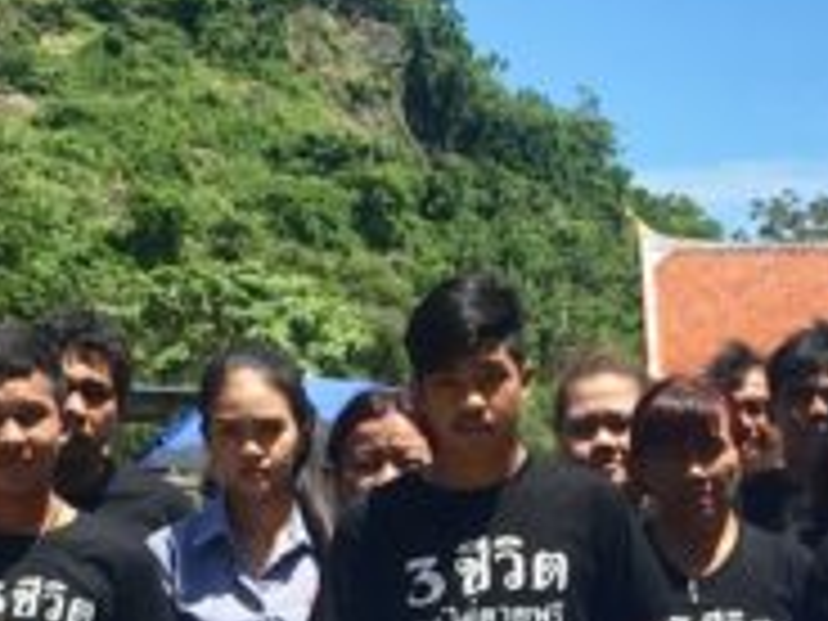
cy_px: 729
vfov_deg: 12.6
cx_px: 666
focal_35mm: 115
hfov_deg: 17.0
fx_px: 2751
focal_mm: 4.15
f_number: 2.2
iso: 25
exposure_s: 1/1789
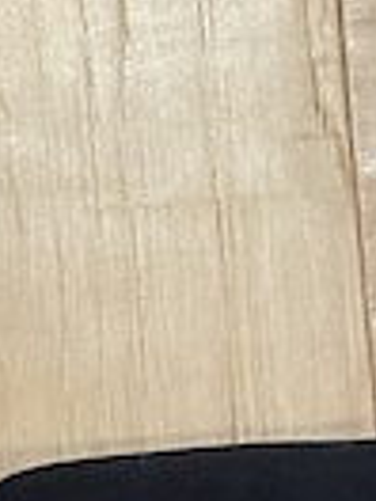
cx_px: 801
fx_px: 2288
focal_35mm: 158
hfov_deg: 8.8
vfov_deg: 10.1
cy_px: 1363
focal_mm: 4.2
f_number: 1.6
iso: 400
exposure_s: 1/40
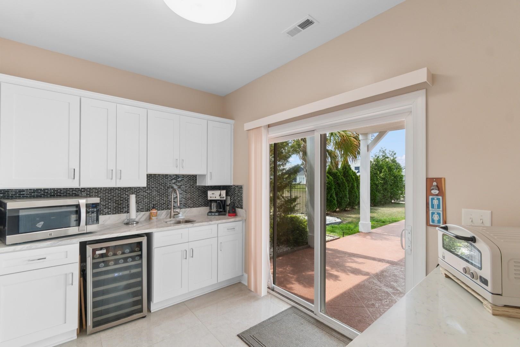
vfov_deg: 77.3
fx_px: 217
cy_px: 174
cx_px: 260
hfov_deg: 100.4
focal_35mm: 15
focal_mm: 10
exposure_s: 1/5
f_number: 4.5
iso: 100
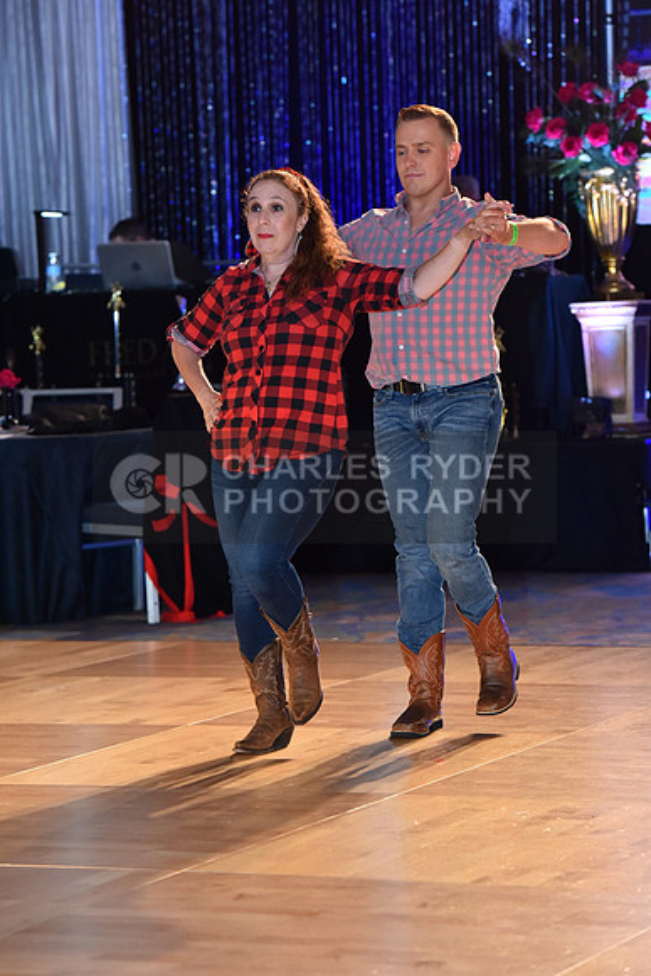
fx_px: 3307
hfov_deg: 11.2
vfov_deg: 16.8
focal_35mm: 122
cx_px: 326
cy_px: 488
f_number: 5
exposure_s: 1/250
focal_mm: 122
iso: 2000
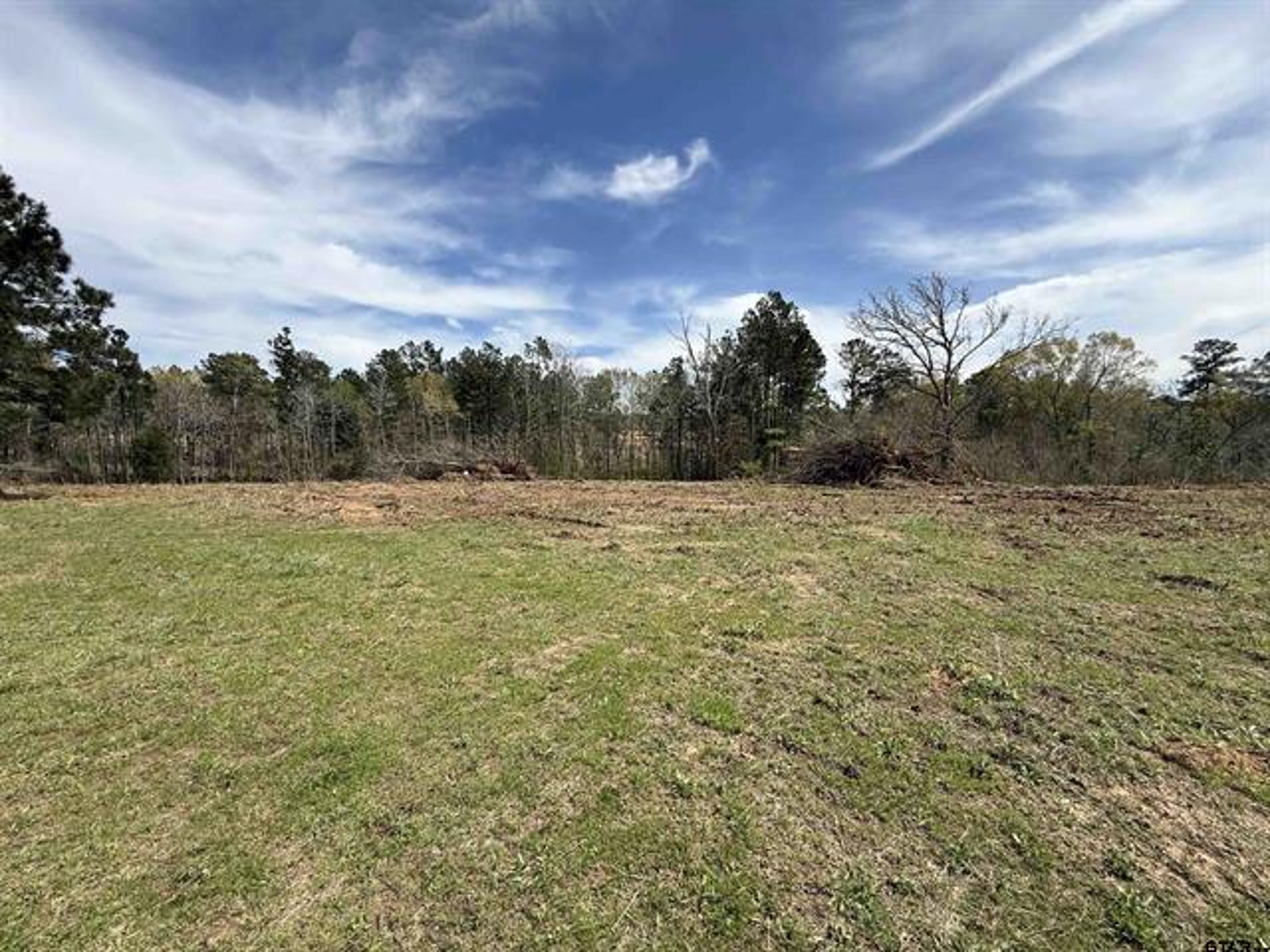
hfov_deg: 102.1
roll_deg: +0.9
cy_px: 476
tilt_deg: -4.6
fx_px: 514
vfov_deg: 85.7
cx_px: 635
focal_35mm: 14
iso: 50
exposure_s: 1/2320
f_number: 2.2
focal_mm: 2.22
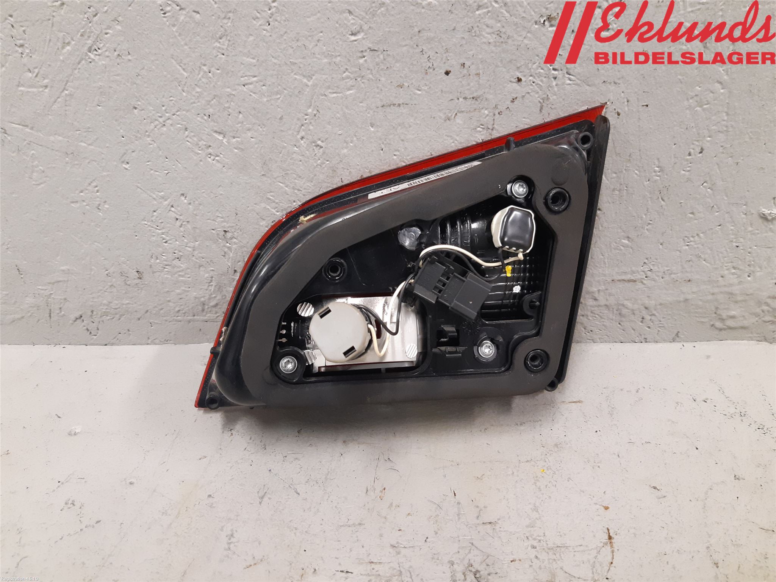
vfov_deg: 53.1
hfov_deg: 67.3
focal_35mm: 26
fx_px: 583
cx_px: 388
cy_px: 291
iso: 250
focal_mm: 3.93
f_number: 1.7
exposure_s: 1/50
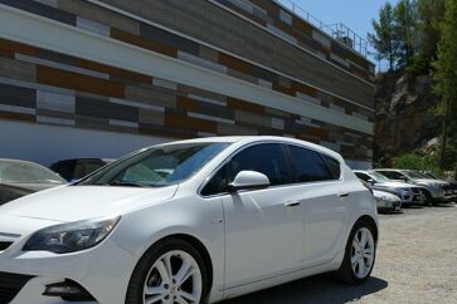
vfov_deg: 35.7
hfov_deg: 51.1
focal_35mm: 37
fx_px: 470
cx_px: 161
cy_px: 197
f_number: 3.5
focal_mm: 10.11
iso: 125
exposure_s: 1/1600
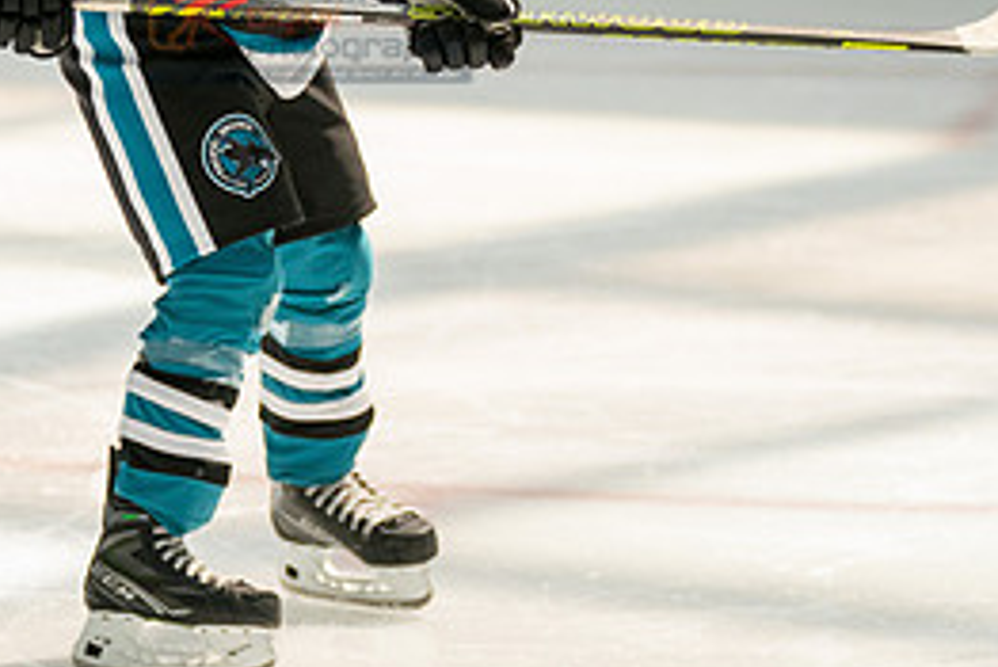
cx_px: 165
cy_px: -49
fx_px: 12703
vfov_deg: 3.0
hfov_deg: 4.5
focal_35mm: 458
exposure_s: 1/5000
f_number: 3.2
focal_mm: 176
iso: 1600
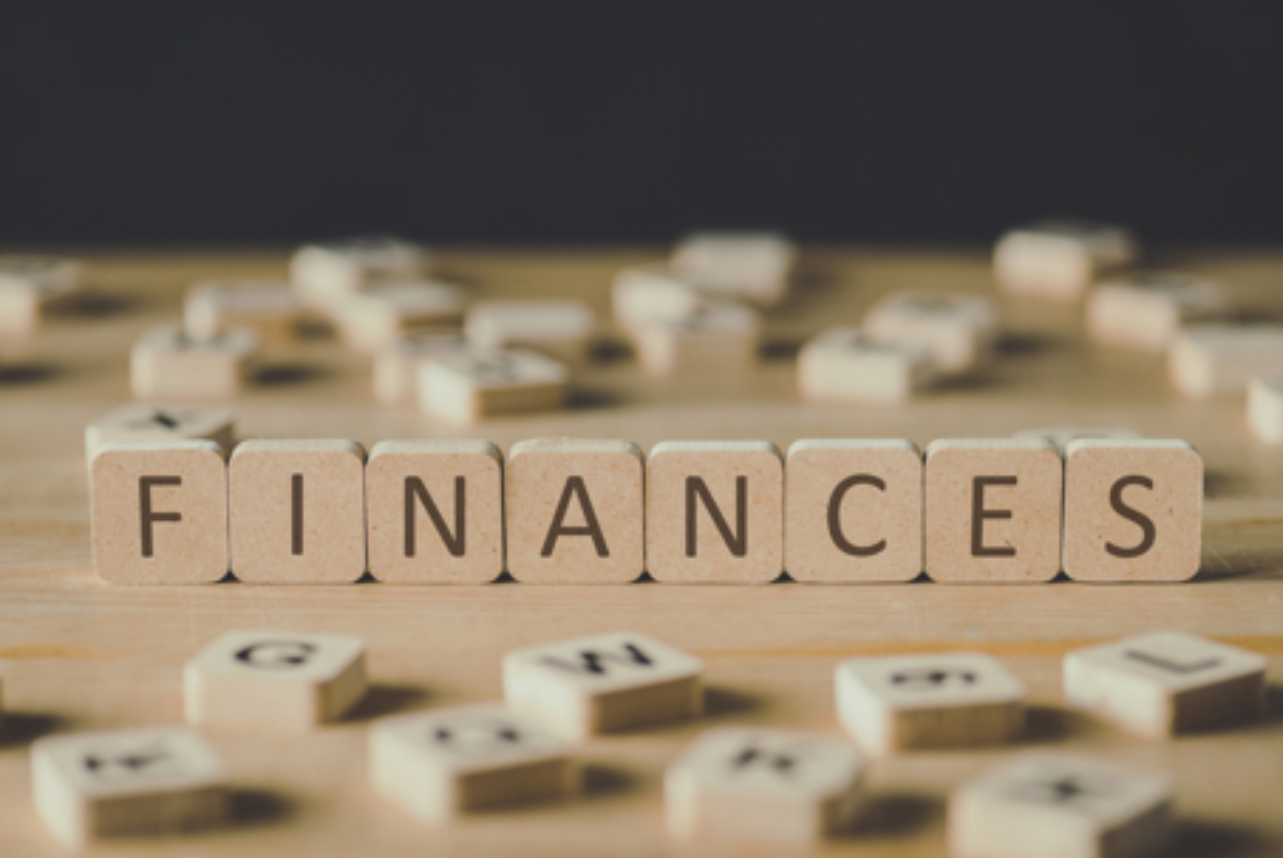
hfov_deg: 19.4
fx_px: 3746
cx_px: 642
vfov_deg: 13.1
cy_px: 429
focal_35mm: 105
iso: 320
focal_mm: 105
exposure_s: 1/200
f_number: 5
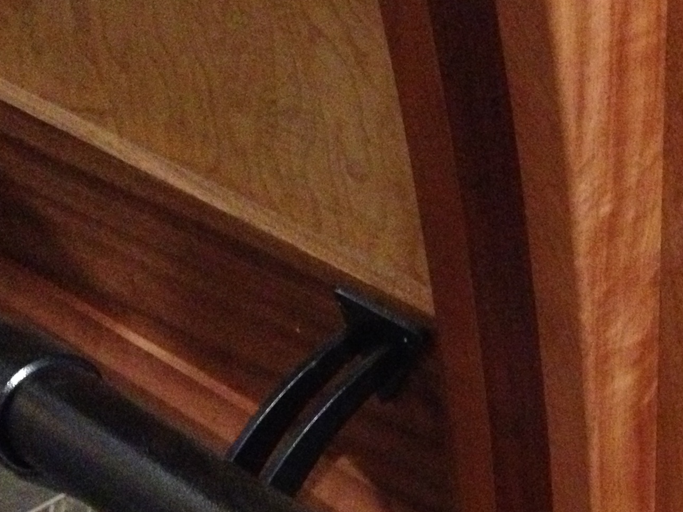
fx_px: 1737
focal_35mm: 88
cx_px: 670
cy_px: 257
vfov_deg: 16.8
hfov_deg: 21.5
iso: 800
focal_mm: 4.28
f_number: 2.4
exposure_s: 1/15
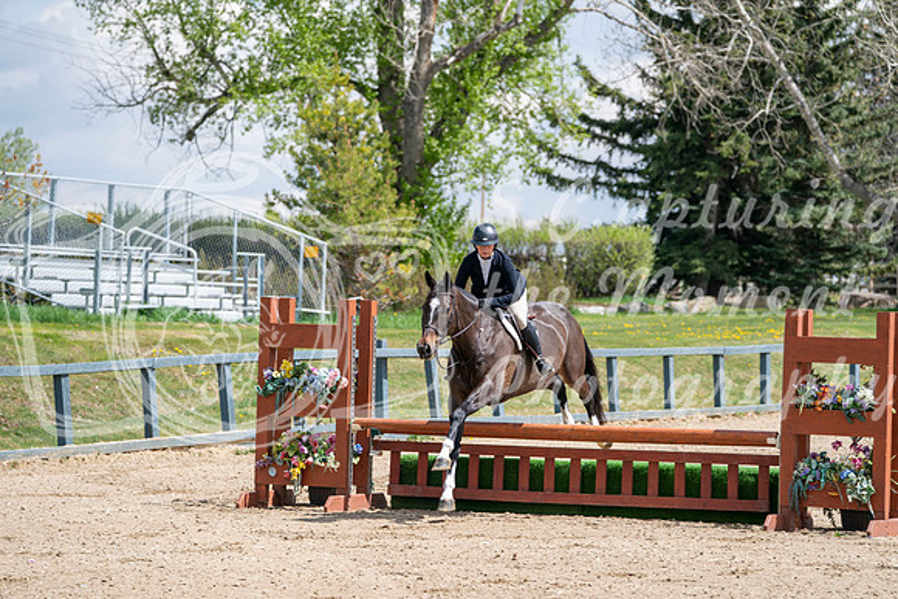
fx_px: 4616
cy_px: 300
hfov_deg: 11.1
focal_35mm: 185
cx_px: 449
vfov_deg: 7.4
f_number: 5.6
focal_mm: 185
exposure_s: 1/400
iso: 100
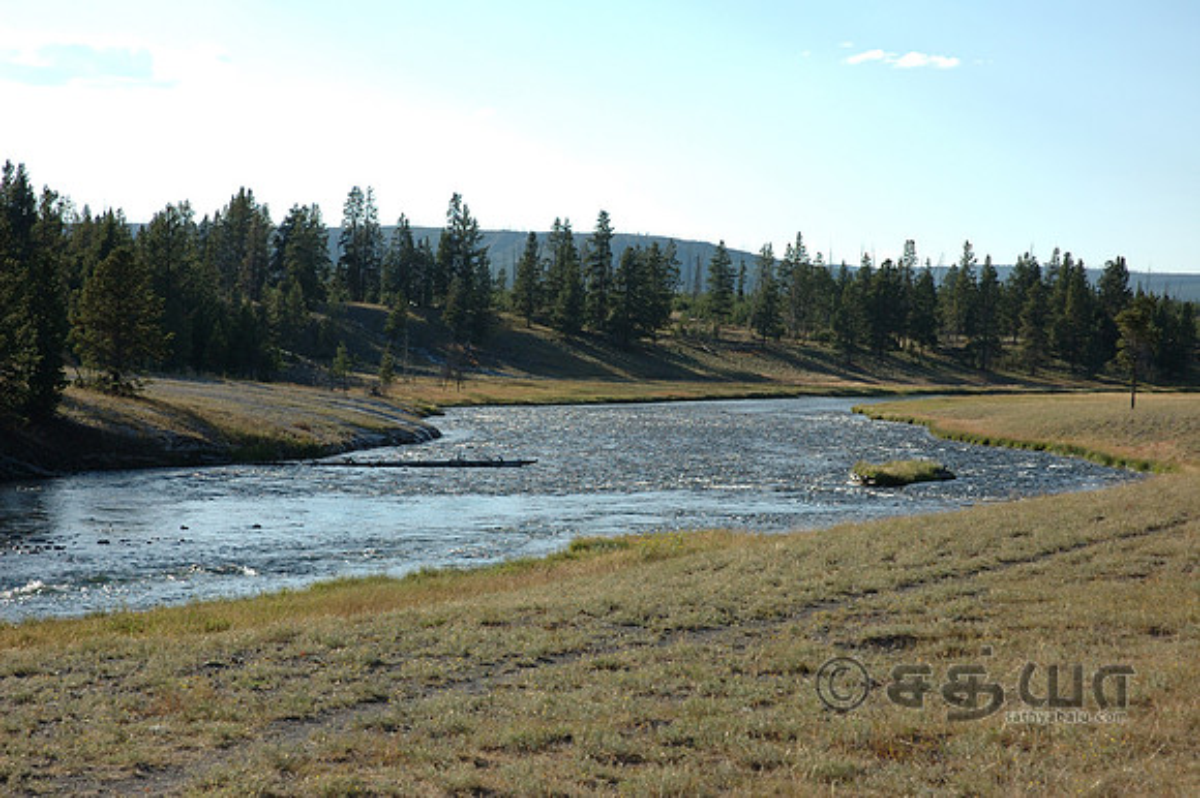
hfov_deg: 24.6
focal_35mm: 82
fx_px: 2748
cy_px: 399
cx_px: 600
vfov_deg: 16.5
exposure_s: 1/320
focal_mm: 55
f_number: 9
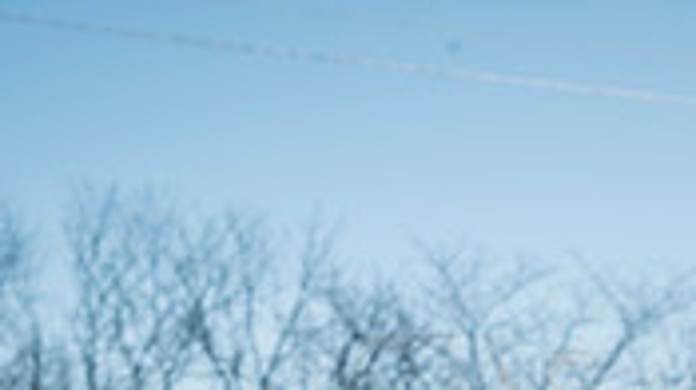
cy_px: 864
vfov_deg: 5.5
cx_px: 453
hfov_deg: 10.1
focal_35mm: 213
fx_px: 3927
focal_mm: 79
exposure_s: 1/640
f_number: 9
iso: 400
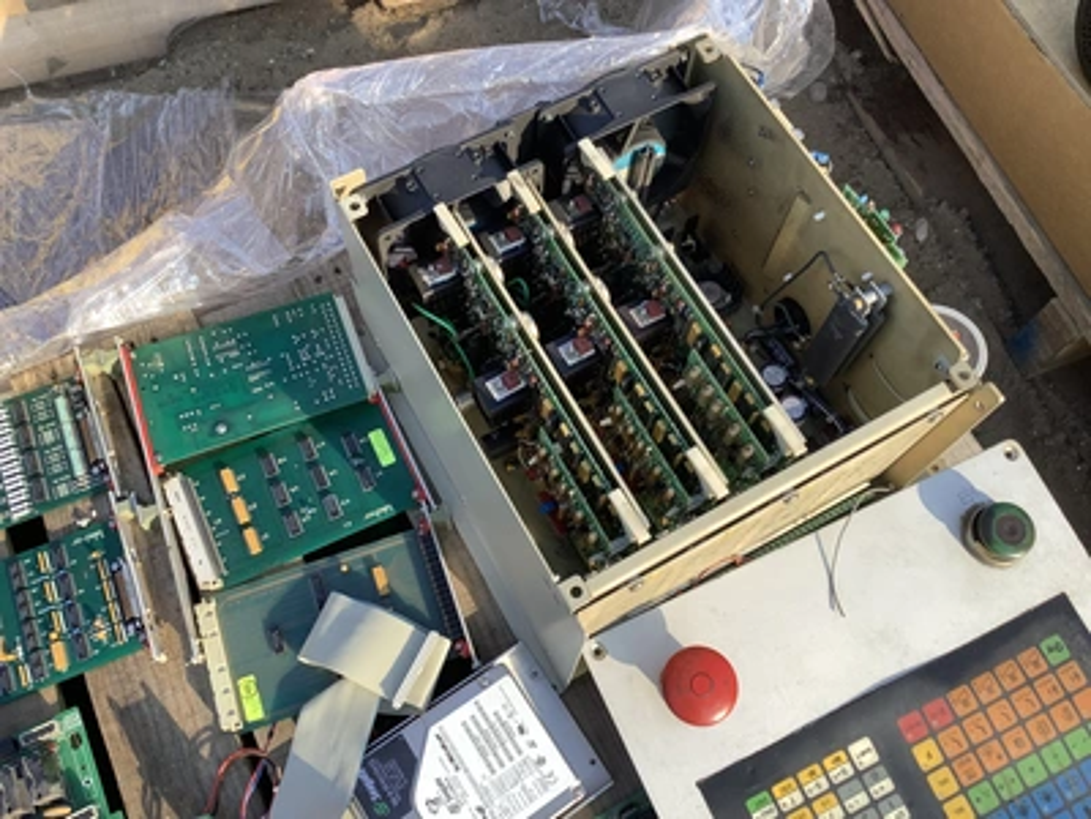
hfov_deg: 58.4
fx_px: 977
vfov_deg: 45.4
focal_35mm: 31
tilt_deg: -67.7
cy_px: 410
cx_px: 546
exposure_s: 1/436
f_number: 2.4
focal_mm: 3.3
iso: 25
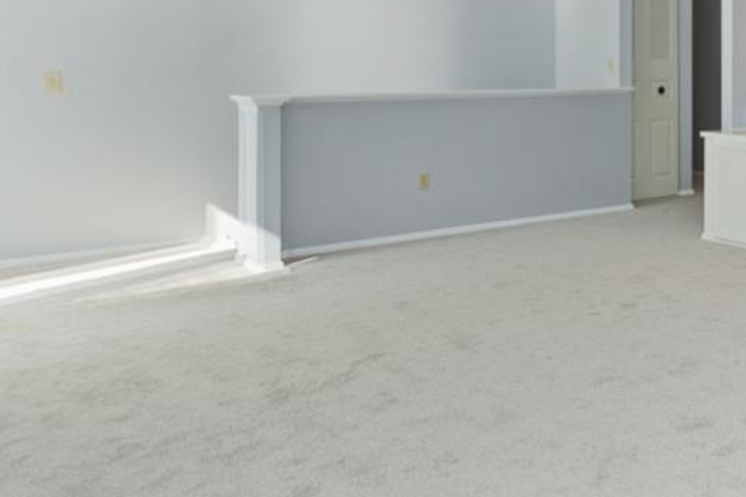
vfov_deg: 31.5
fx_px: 849
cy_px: 82
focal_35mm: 41
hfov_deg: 38.2
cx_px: 845
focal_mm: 14
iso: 400
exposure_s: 1/25
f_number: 5.6
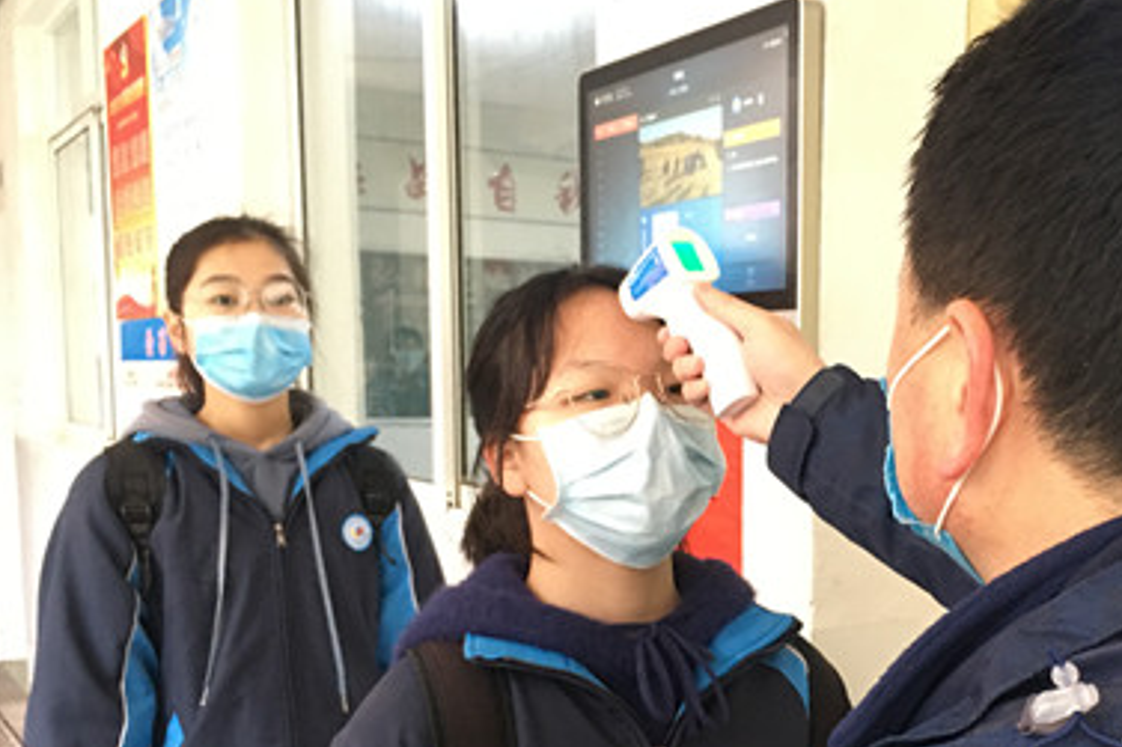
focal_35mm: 48
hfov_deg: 40.2
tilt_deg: -6.8
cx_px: 815
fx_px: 1495
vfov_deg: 27.6
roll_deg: -1.0
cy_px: 580
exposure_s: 1/10
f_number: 2.2
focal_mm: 4.15
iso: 80
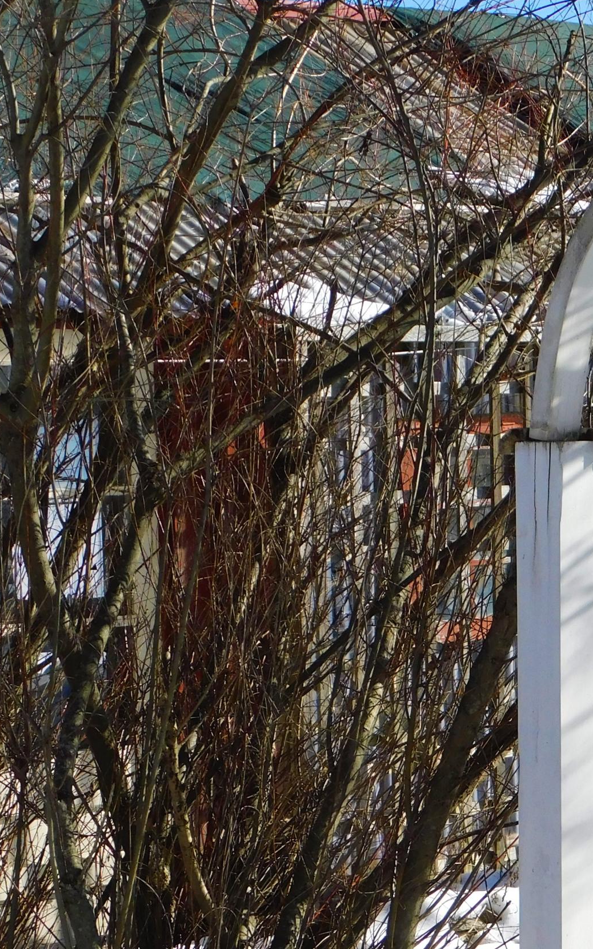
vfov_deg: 15.3
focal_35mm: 136
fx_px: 3515
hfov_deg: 9.6
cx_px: 575
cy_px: 595
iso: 125
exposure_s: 1/800
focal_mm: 12.6
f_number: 4.3
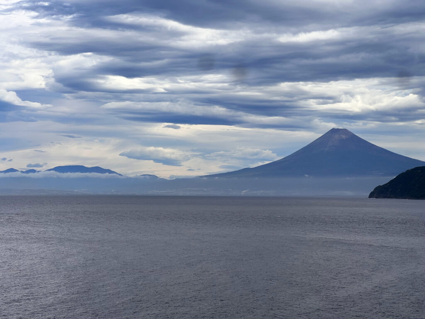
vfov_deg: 19.1
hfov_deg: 25.3
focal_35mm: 77
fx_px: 945
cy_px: 160
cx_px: 212
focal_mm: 9
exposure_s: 1/677
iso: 32
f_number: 2.8
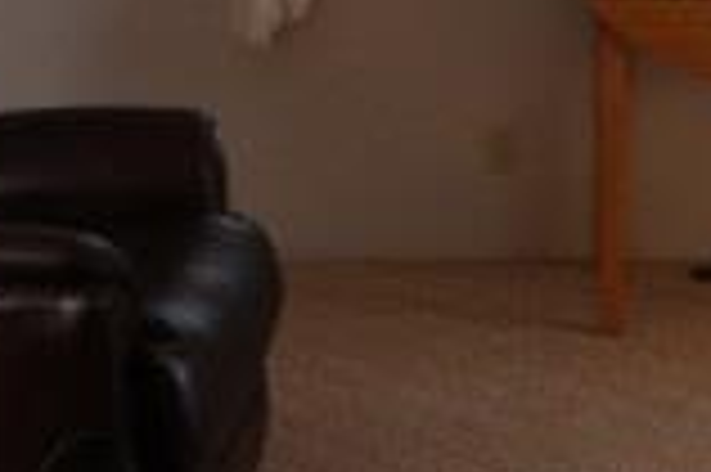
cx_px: 724
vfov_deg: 13.5
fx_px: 1993
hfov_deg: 19.6
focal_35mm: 101
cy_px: 283
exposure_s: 1/17
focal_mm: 4.3
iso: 299
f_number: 3.2
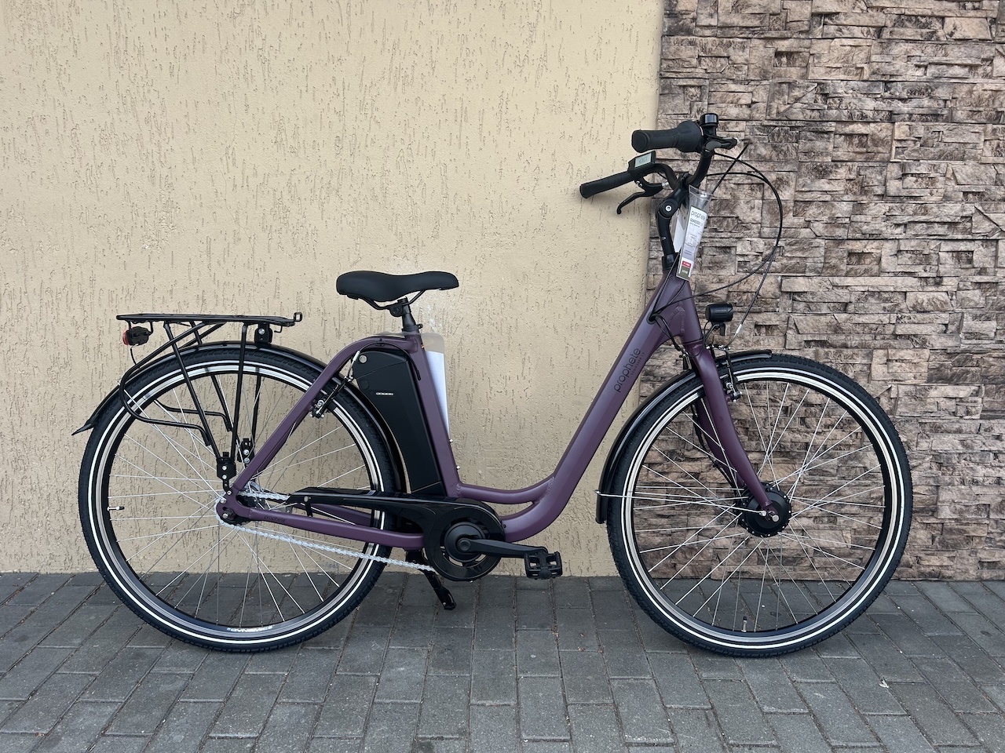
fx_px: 755
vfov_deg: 53.1
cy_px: 376
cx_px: 502
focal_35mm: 26
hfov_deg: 67.3
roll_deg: -1.2
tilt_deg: -11.3
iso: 50
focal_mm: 5.7
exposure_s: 1/808
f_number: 1.5
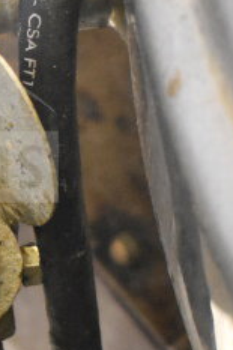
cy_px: 83
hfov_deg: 6.4
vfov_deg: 9.7
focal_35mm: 212
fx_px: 2061
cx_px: -111
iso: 6400
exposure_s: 1/60
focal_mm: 36
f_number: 4.8
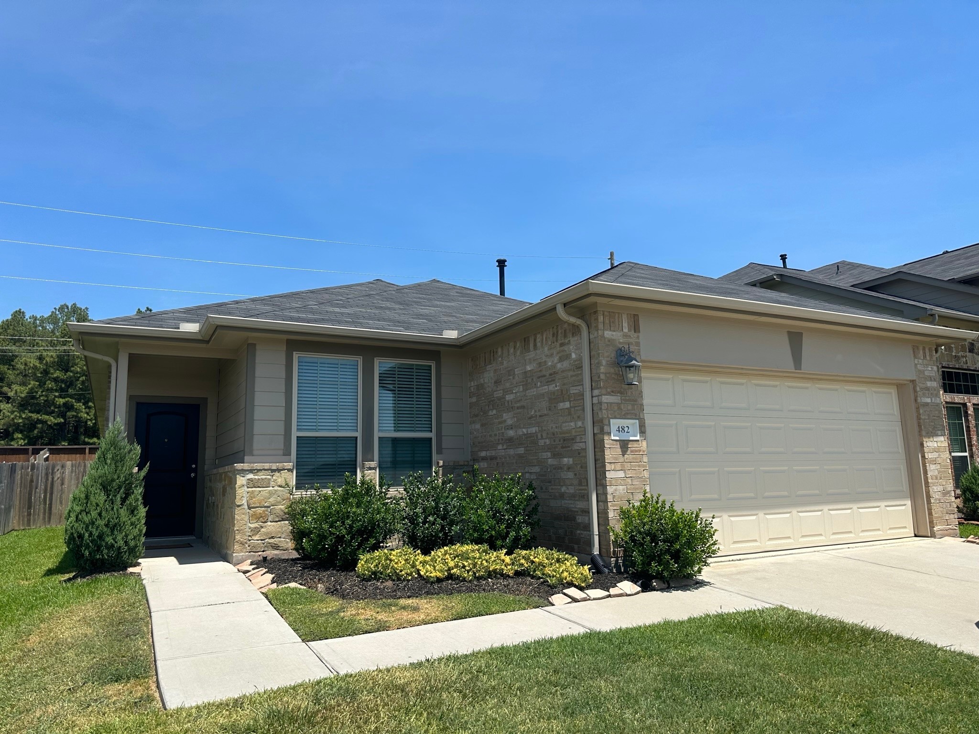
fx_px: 679
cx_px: 490
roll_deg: +1.4
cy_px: 367
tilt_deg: +9.1
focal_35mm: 24
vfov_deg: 56.8
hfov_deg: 71.6
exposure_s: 1/4184
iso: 80
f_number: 1.78
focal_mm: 6.86
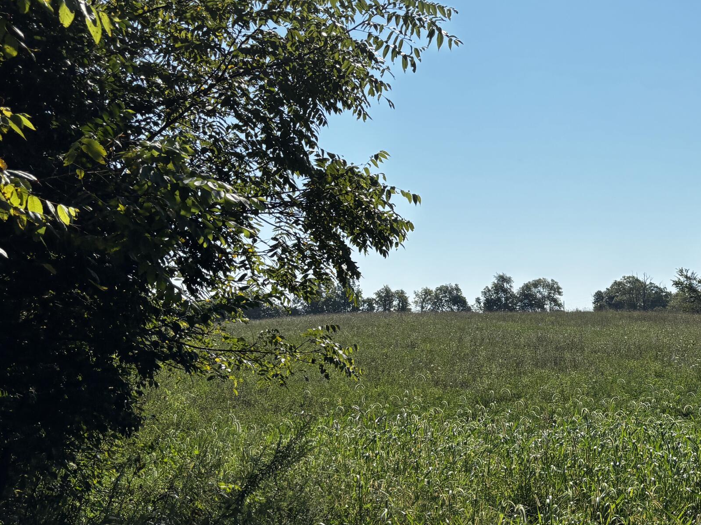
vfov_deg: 29.6
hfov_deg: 36.7
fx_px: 992
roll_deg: +1.8
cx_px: 617
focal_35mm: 49
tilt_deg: +2.9
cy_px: 297
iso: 50
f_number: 1.6
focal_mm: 5.96
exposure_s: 1/7194
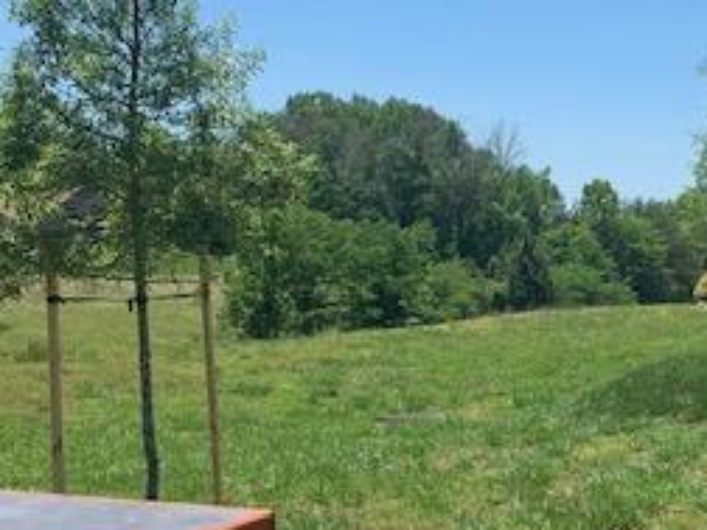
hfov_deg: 28.7
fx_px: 1348
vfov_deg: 21.6
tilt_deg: -11.9
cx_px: 578
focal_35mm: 66
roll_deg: -0.5
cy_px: 516
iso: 25
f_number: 1.8
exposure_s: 1/1560
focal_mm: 4.25
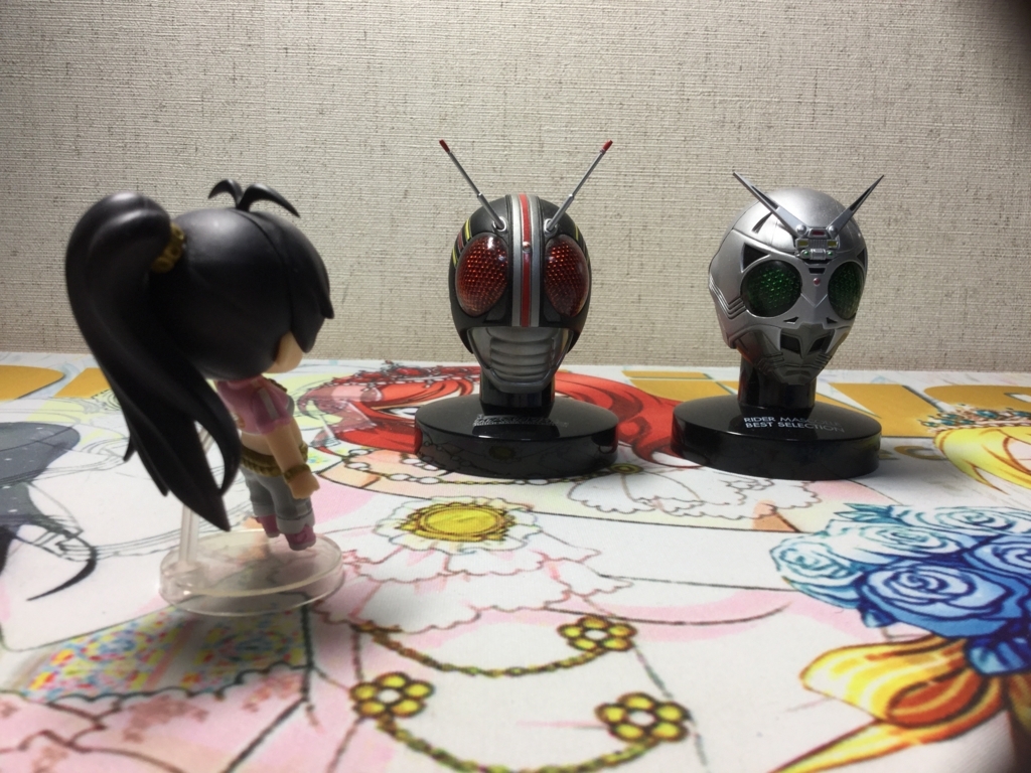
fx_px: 923
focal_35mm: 31
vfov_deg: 45.4
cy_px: 386
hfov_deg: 58.4
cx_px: 516
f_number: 2.4
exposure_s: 1/50
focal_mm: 3.3
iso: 32
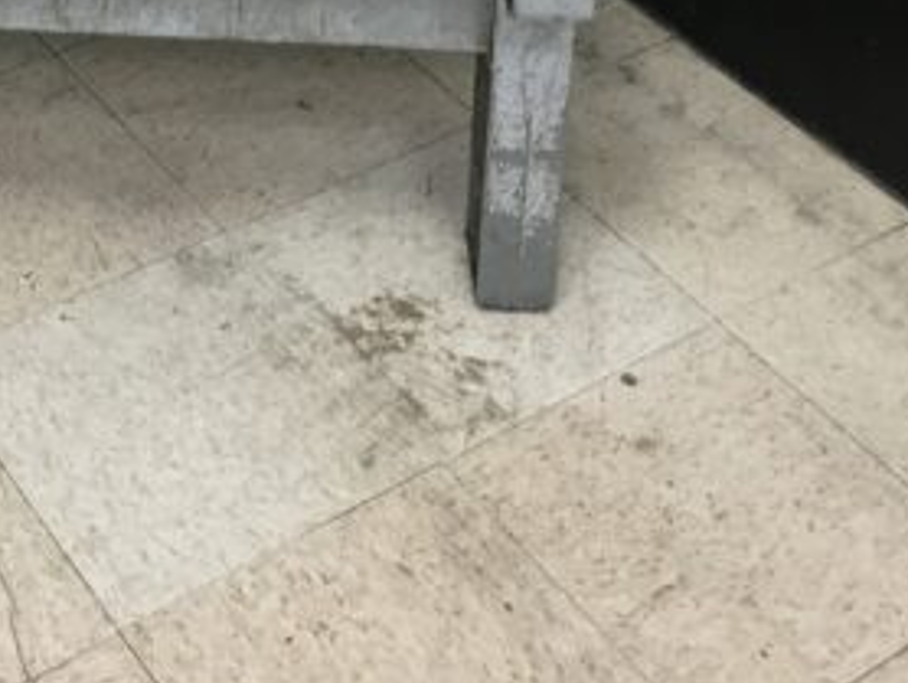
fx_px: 2100
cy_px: -225
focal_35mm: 80
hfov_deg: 23.8
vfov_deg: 17.3
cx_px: 95
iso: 25
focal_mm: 4.15
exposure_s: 1/15
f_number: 2.2
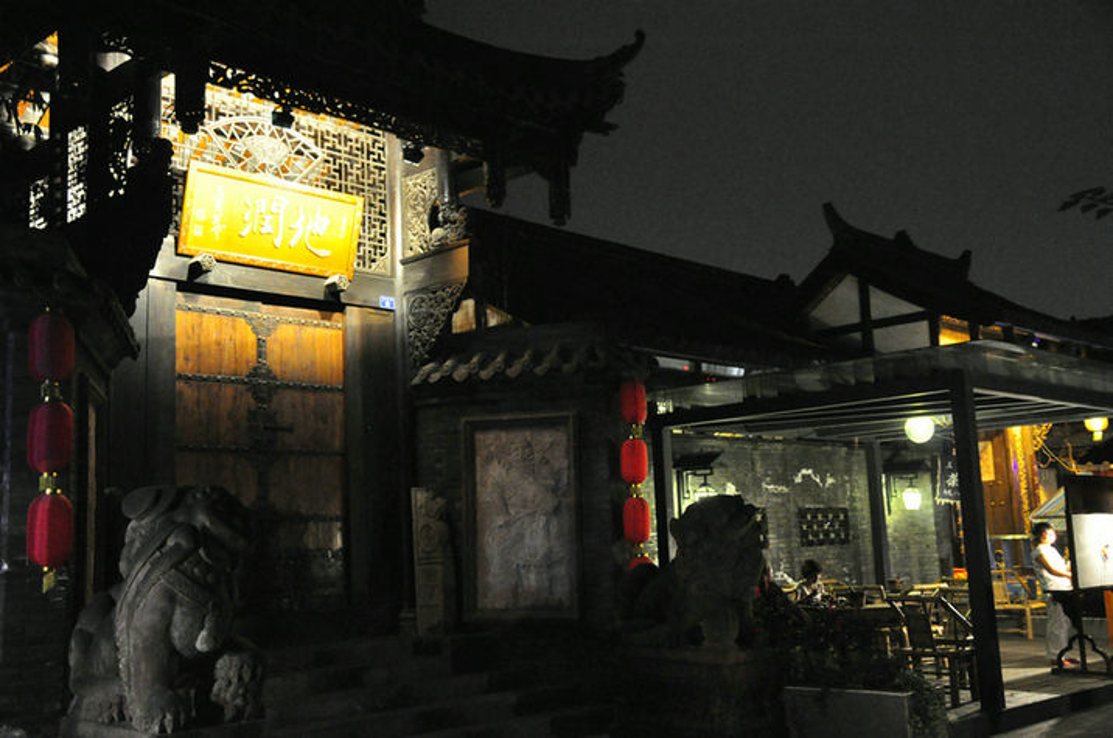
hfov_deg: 51.4
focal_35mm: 38
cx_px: 556
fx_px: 1158
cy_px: 369
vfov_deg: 35.4
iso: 3200
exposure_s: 1/25
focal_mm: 25
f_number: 4
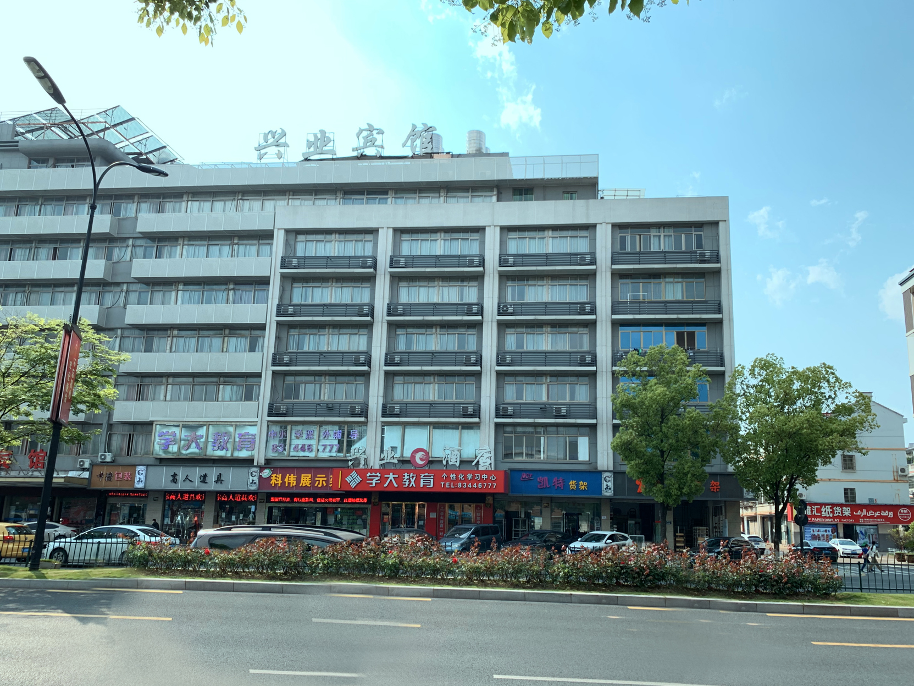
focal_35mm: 26
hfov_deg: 67.3
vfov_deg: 53.1
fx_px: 686
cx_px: 457
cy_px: 343
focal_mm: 4.25
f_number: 1.8
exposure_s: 1/687
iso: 25
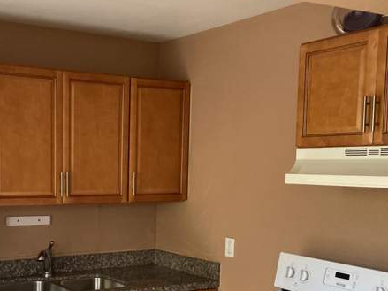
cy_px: 239
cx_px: 80
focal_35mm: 51
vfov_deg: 27.9
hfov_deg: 36.3
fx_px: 571
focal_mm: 3.99
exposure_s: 1/66
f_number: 1.8
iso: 80
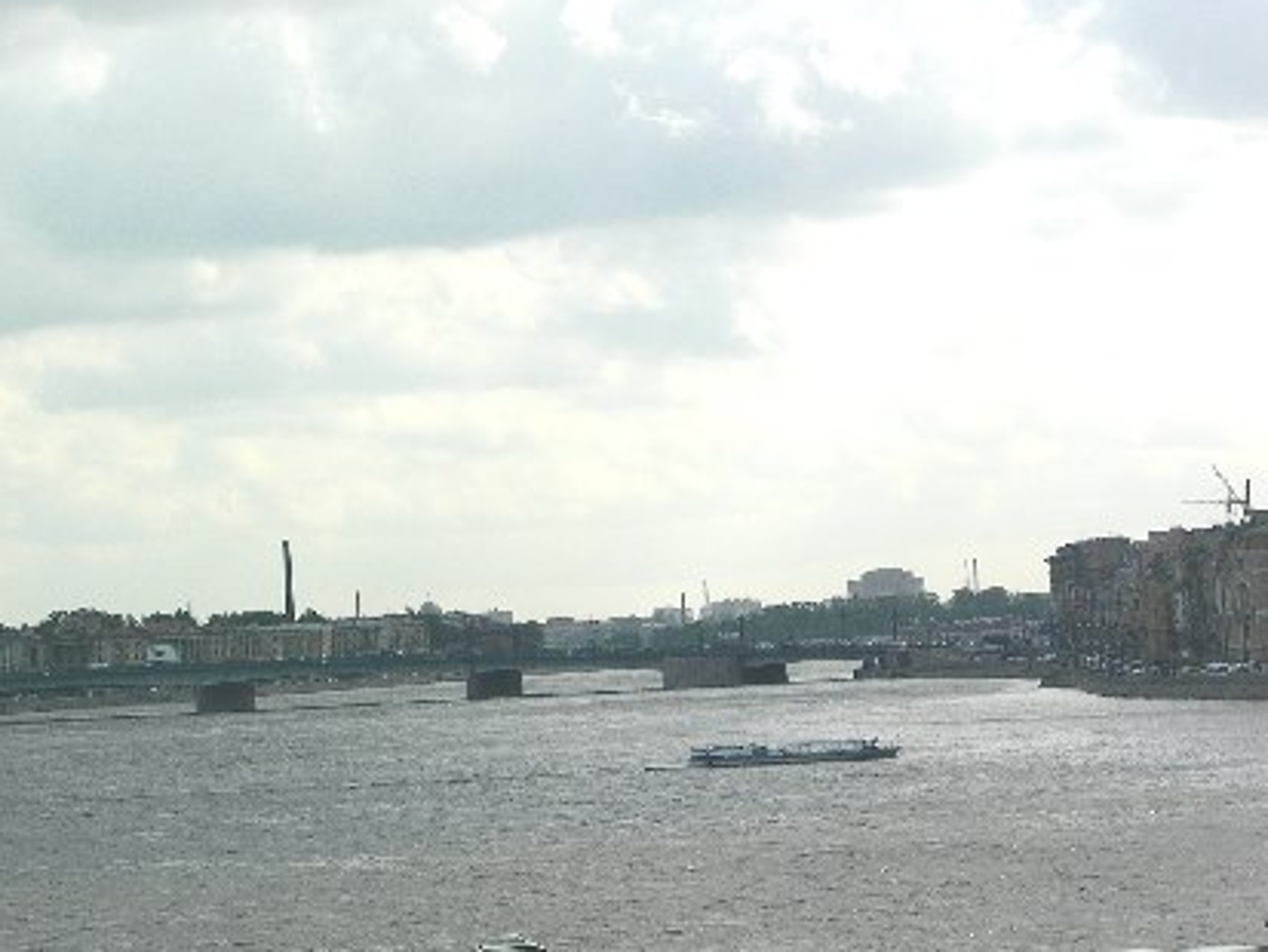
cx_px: 404
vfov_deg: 10.5
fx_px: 5203
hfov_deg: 13.9
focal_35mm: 142
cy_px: 501
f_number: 6.5
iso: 50
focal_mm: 25.4
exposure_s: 1/196
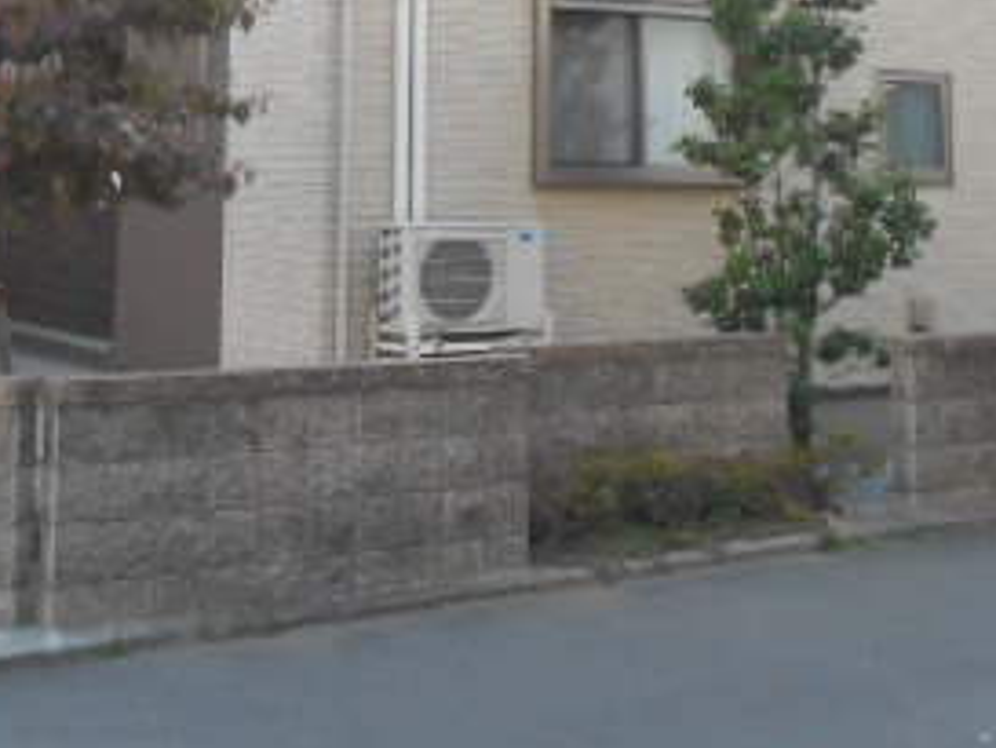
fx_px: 1756
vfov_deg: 22.4
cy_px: -120
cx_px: 420
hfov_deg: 31.6
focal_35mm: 61
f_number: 3.2
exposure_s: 1/250
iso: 200
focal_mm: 4.6
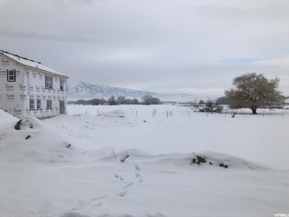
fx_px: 234
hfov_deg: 63.4
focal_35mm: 28
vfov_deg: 49.7
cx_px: 144
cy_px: 108
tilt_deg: -0.2
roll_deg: +0.5
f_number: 1.8
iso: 20
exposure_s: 1/2817
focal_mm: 3.99
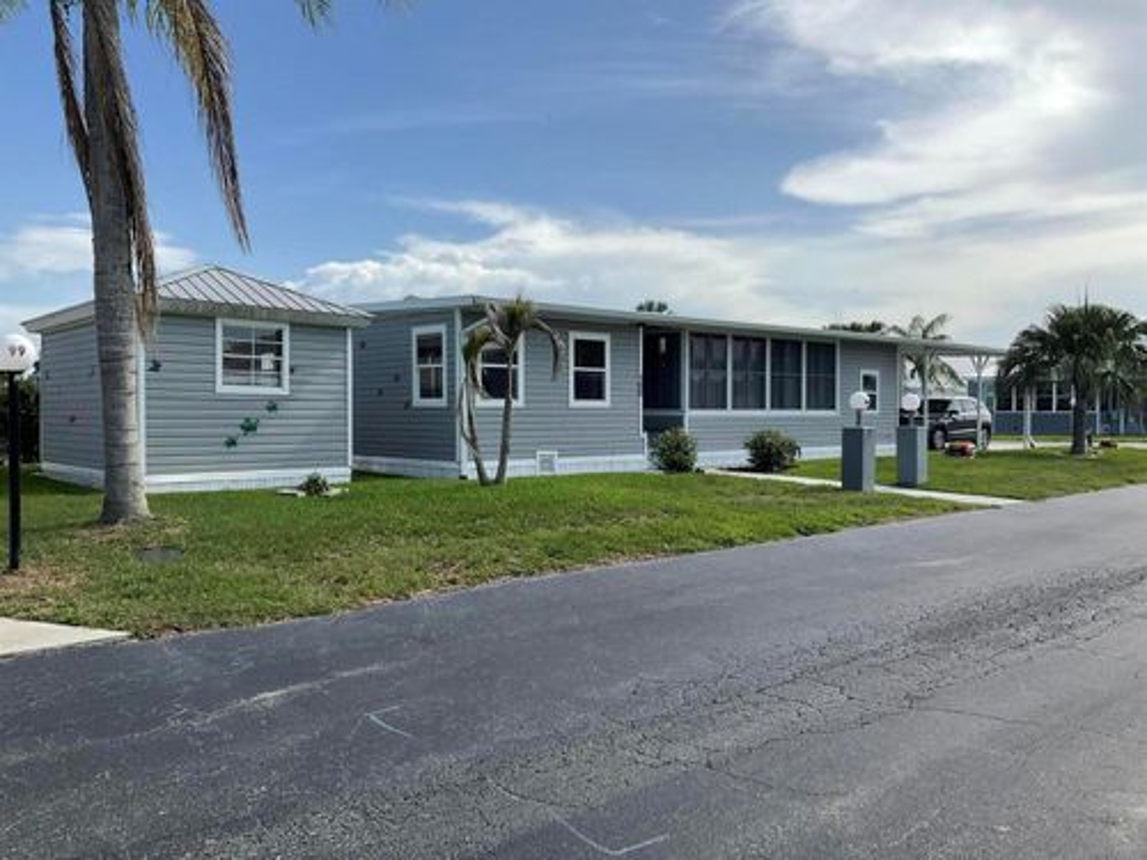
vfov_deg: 48.2
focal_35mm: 29
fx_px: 961
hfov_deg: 61.7
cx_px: 574
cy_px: 430
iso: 16
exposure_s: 1/2227
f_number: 1.8
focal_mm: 3
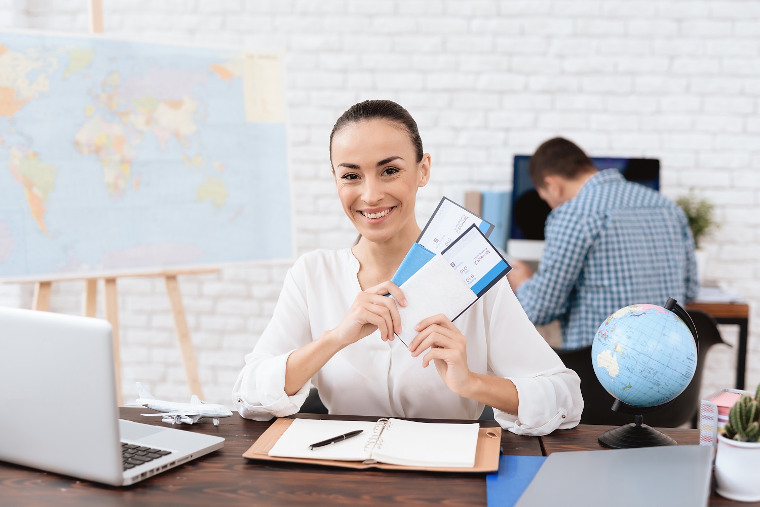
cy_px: 254
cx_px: 380
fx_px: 1056
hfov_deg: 39.6
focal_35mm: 50
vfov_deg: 27.0
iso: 250
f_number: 2.5
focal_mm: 50
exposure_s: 1/100
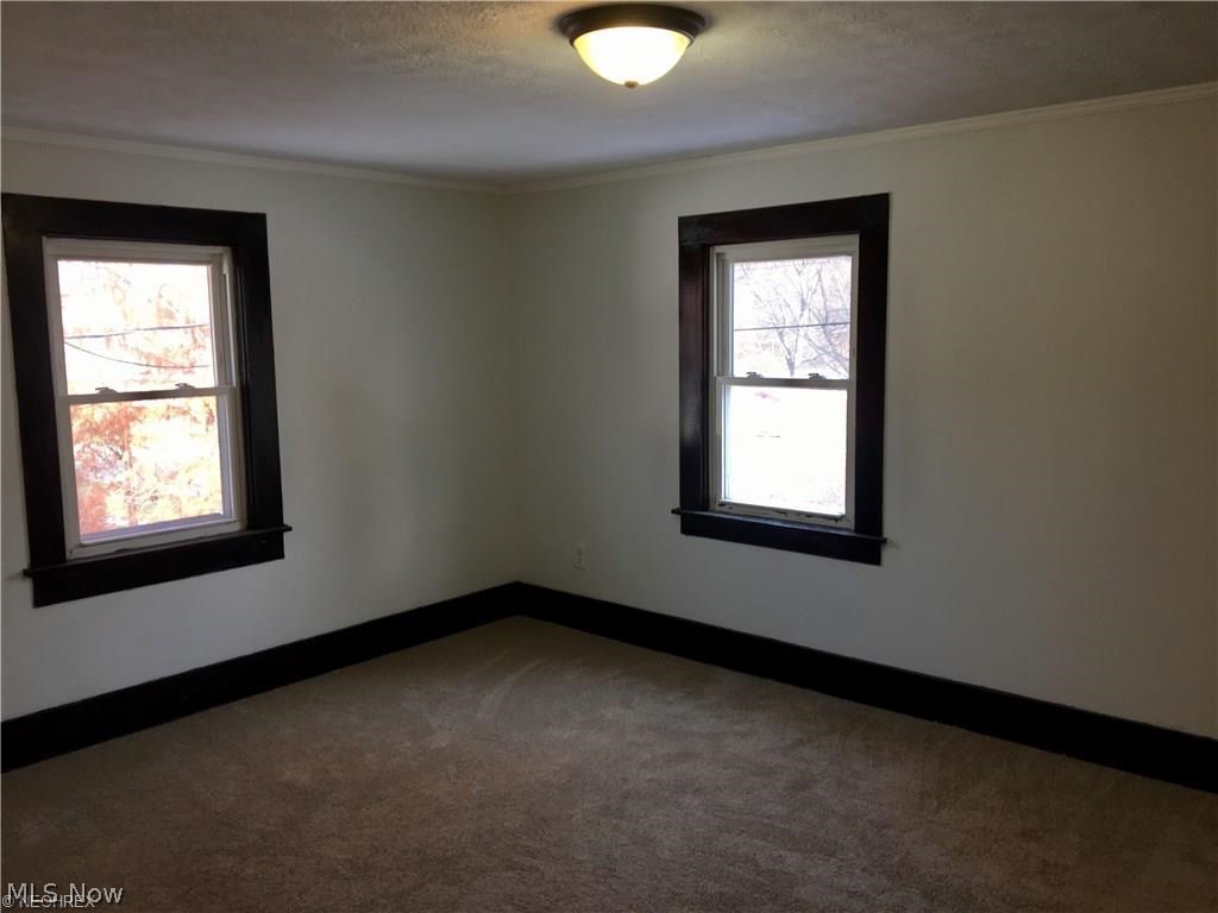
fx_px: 1020
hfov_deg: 61.7
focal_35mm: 29
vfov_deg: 48.2
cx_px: 609
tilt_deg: -6.7
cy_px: 456
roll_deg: +0.5
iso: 25
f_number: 2.2
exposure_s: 1/31
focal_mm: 4.15
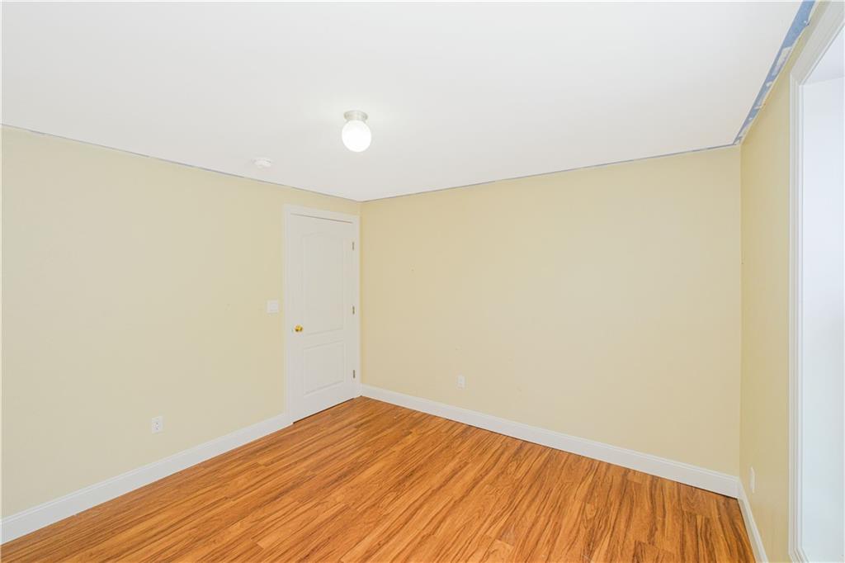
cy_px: 282
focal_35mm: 15
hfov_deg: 100.4
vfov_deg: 77.3
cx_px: 422
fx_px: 352
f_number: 8
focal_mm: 10
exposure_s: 1/60
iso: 640
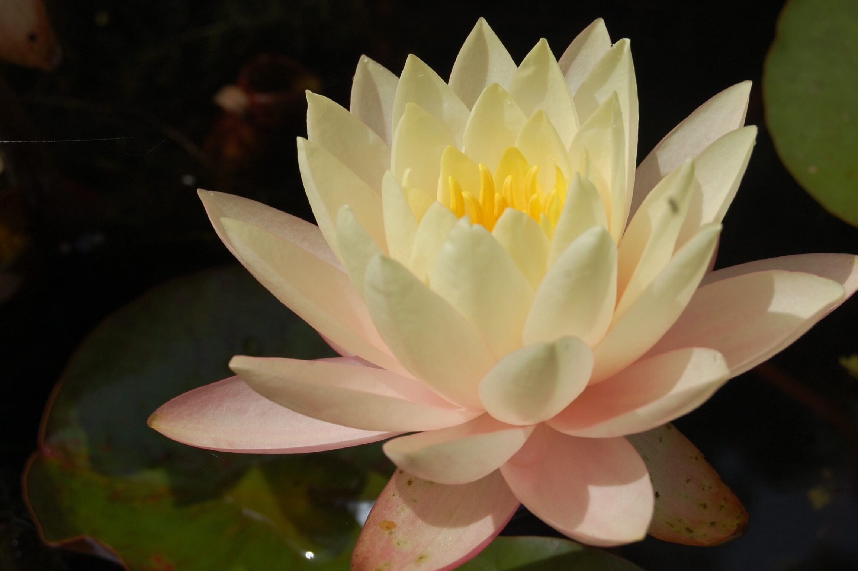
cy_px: 258
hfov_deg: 22.3
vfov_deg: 14.9
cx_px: 475
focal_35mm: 92
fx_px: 2180
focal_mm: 55
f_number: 11
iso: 200
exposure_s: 1/500
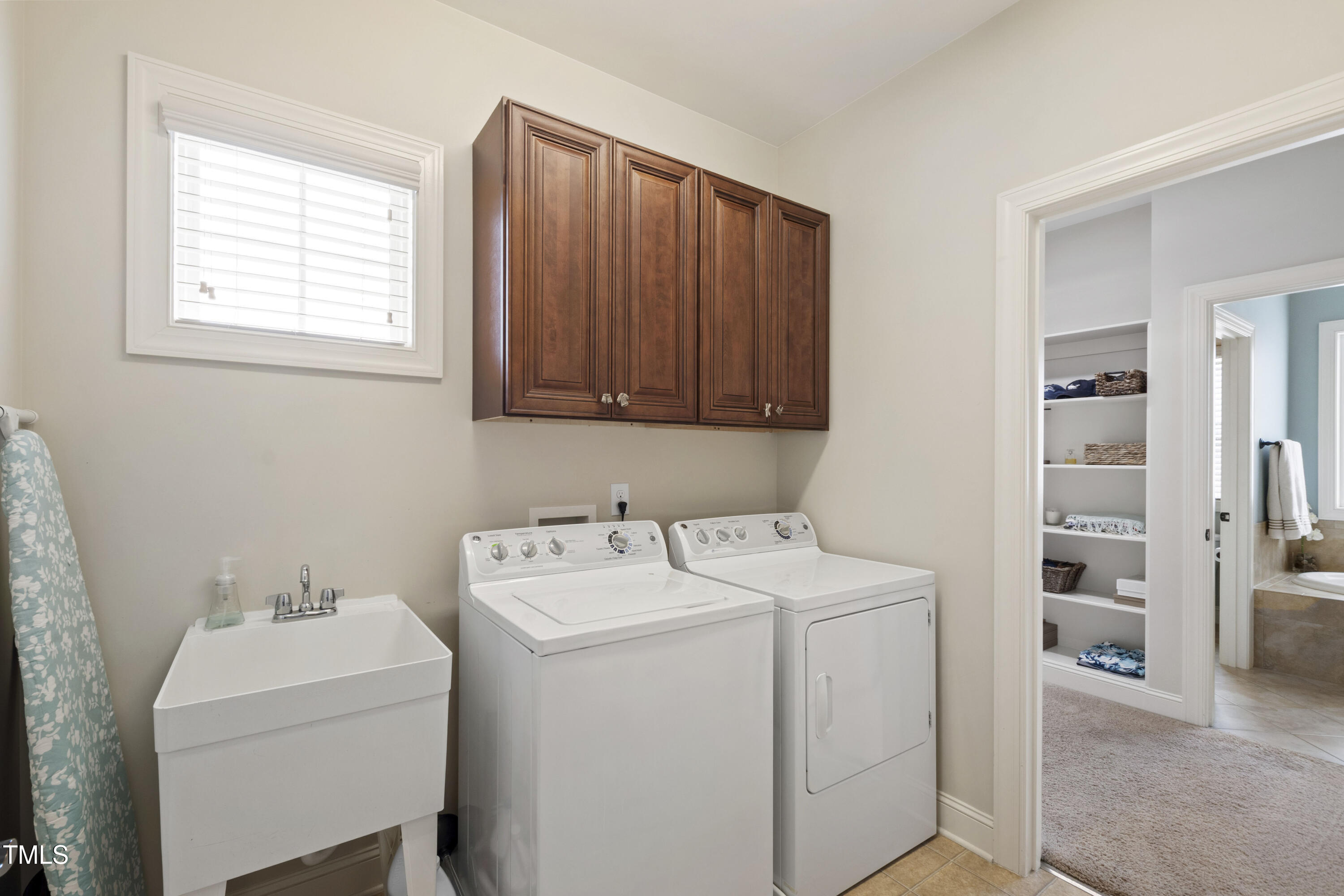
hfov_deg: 100.4
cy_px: 448
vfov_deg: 77.3
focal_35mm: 15
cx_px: 672
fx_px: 560
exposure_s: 1/2
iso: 100
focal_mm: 10
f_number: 9
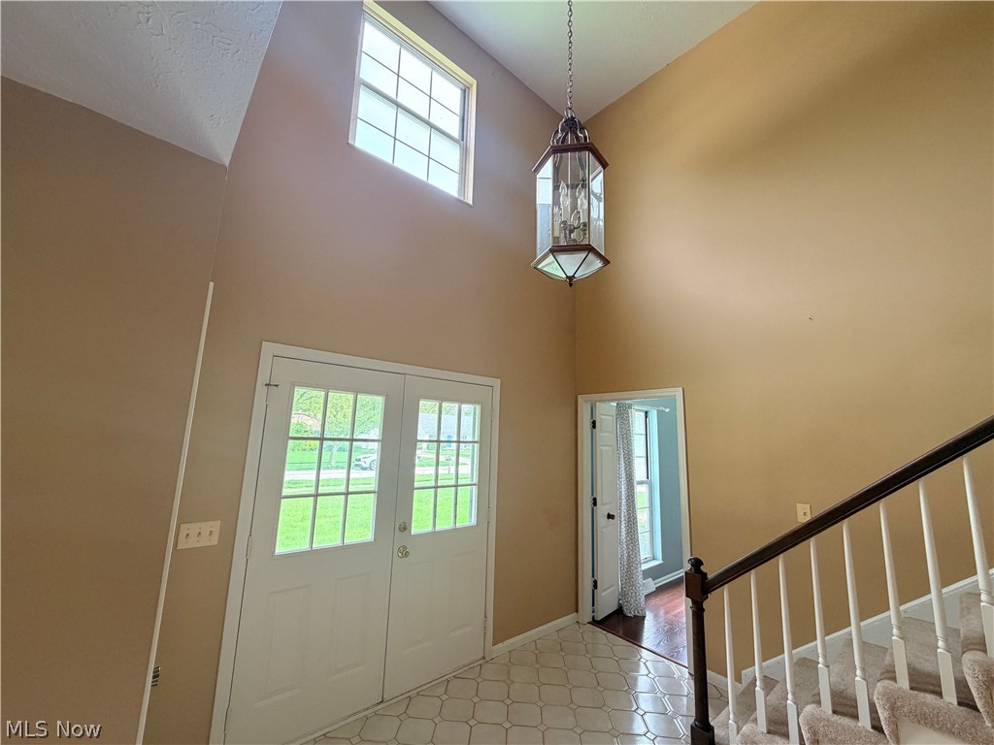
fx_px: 402
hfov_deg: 102.1
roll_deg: -1.4
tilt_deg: +9.4
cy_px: 372
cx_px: 497
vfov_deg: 85.7
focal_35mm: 14
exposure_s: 1/121
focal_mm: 2.22
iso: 160
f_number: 2.2
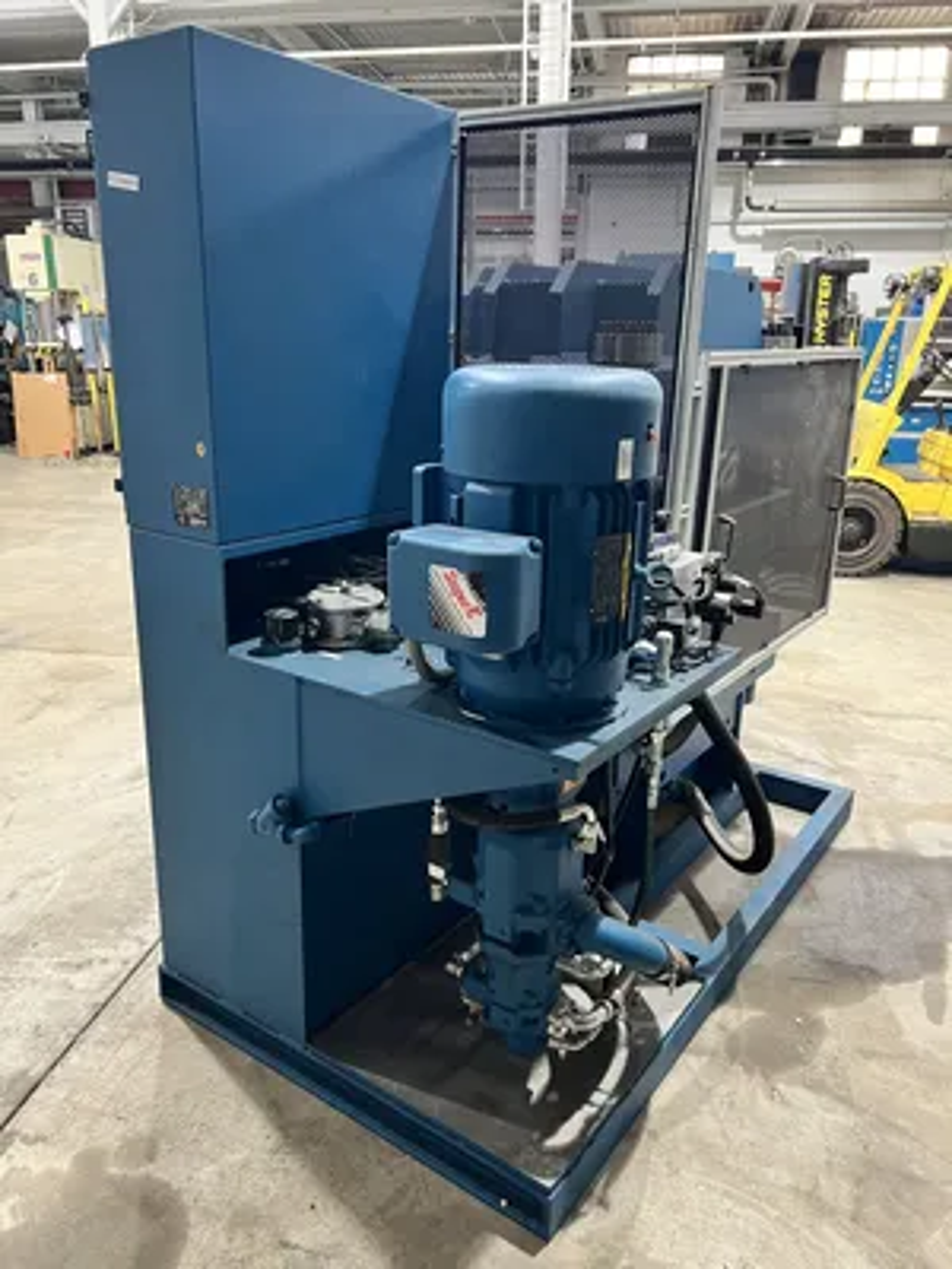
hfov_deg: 53.1
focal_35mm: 26
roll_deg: -0.2
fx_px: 953
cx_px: 476
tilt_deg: -18.1
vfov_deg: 67.3
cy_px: 634
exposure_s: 1/60
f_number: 1.5
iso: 250
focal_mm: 5.7
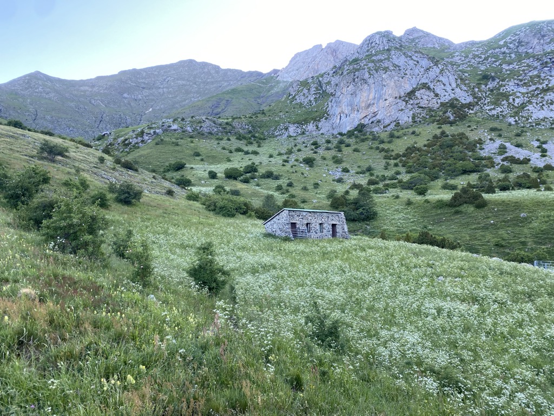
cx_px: 277
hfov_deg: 67.3
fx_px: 416
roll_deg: +1.3
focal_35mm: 26
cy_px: 208
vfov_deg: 53.1
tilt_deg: +6.6
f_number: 1.8
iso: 50
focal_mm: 4.25
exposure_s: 1/122
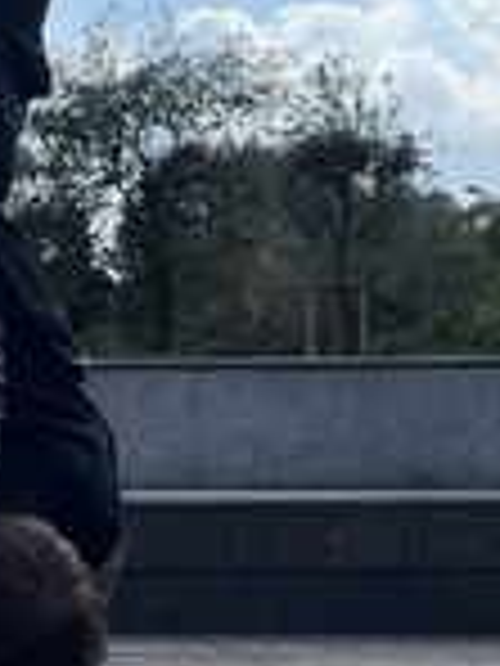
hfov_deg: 15.9
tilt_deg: +4.4
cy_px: 284
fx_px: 1695
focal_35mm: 88
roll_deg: +0.5
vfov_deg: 22.2
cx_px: -164
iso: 50
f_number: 1.6
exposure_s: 1/5319
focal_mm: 5.1
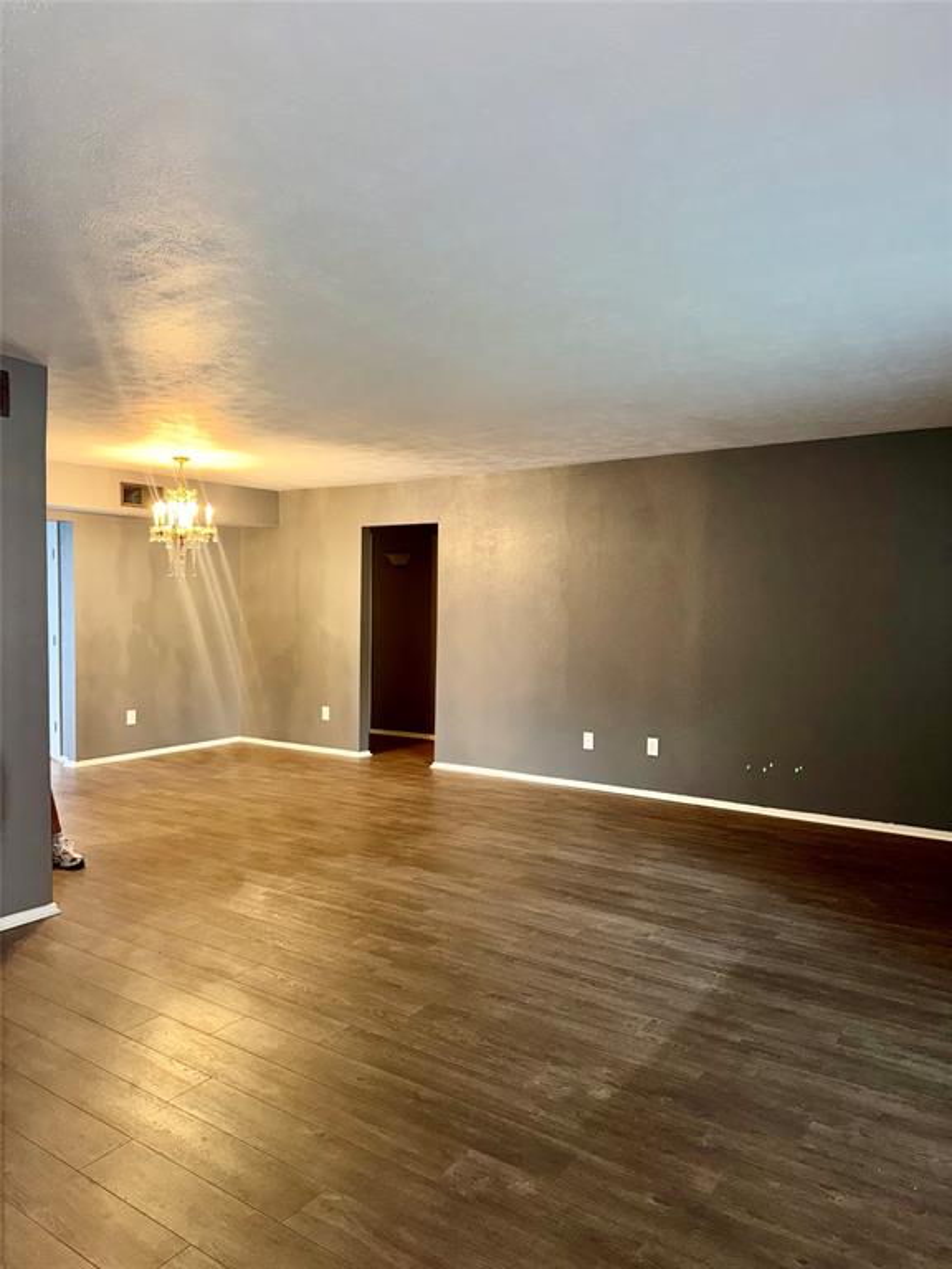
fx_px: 880
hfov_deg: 56.8
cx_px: 476
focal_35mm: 24
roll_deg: -0.1
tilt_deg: -2.3
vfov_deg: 71.6
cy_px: 634
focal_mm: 6.76
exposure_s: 1/15
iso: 125
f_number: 1.78
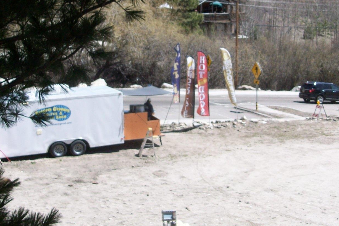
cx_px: 176
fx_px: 556
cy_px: 19
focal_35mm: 59
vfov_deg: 22.4
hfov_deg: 33.9
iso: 64
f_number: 2.8
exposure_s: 1/743
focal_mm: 5.7
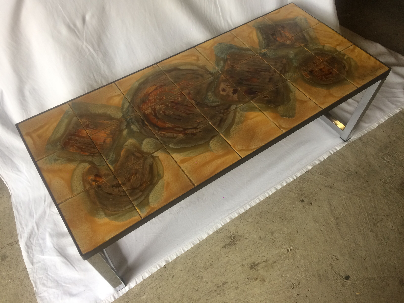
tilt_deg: -55.8
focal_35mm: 29
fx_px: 338
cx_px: 202
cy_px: 152
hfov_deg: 61.7
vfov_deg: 48.2
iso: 40
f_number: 2.2
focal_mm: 4.15
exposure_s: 1/33
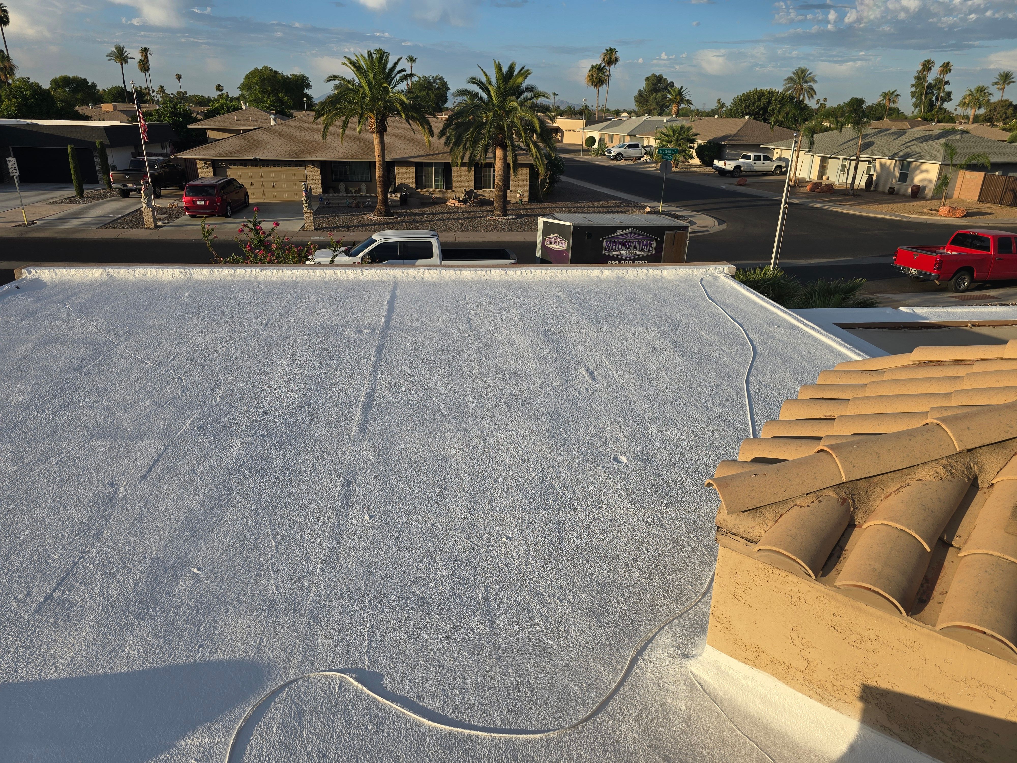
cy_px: 382
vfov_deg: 58.9
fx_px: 676
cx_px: 508
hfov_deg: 73.9
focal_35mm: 23
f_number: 1.7
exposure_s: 1/900
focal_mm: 6.3
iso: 12
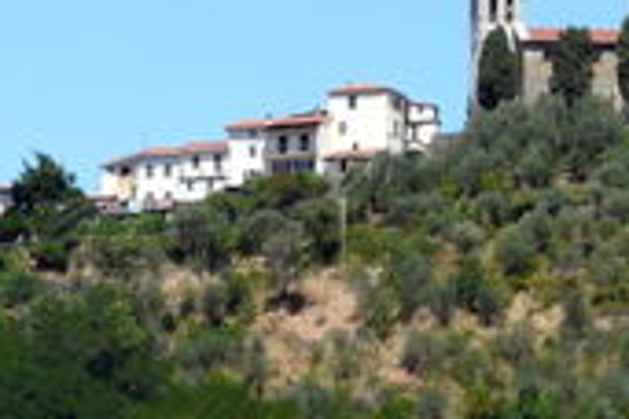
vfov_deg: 3.9
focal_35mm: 351
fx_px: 6132
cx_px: 195
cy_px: 51
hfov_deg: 5.9
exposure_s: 1/500
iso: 100
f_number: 5.6
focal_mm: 19.7
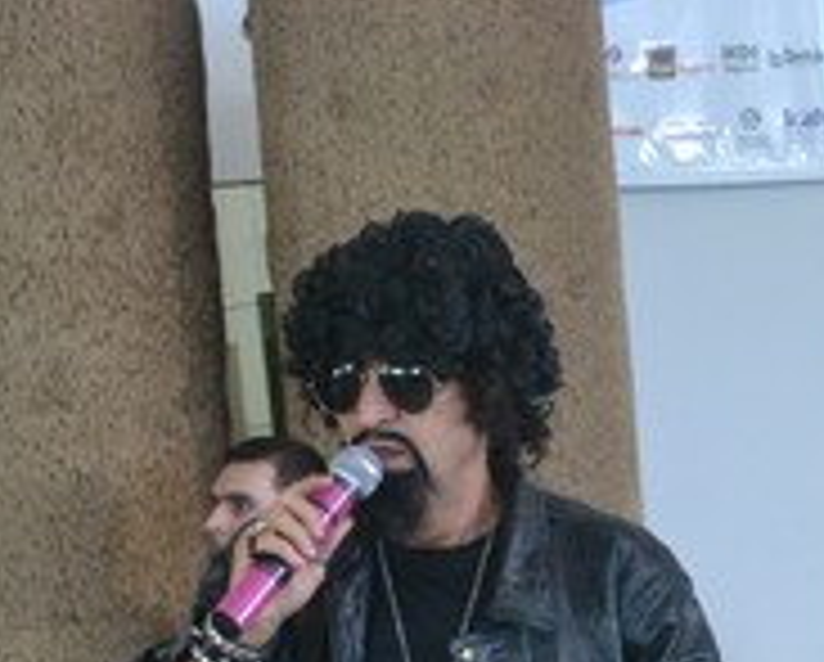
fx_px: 3713
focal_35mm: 152
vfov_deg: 9.9
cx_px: 401
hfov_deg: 12.7
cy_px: 1009
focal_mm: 44
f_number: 4.5
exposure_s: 1/60
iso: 2800
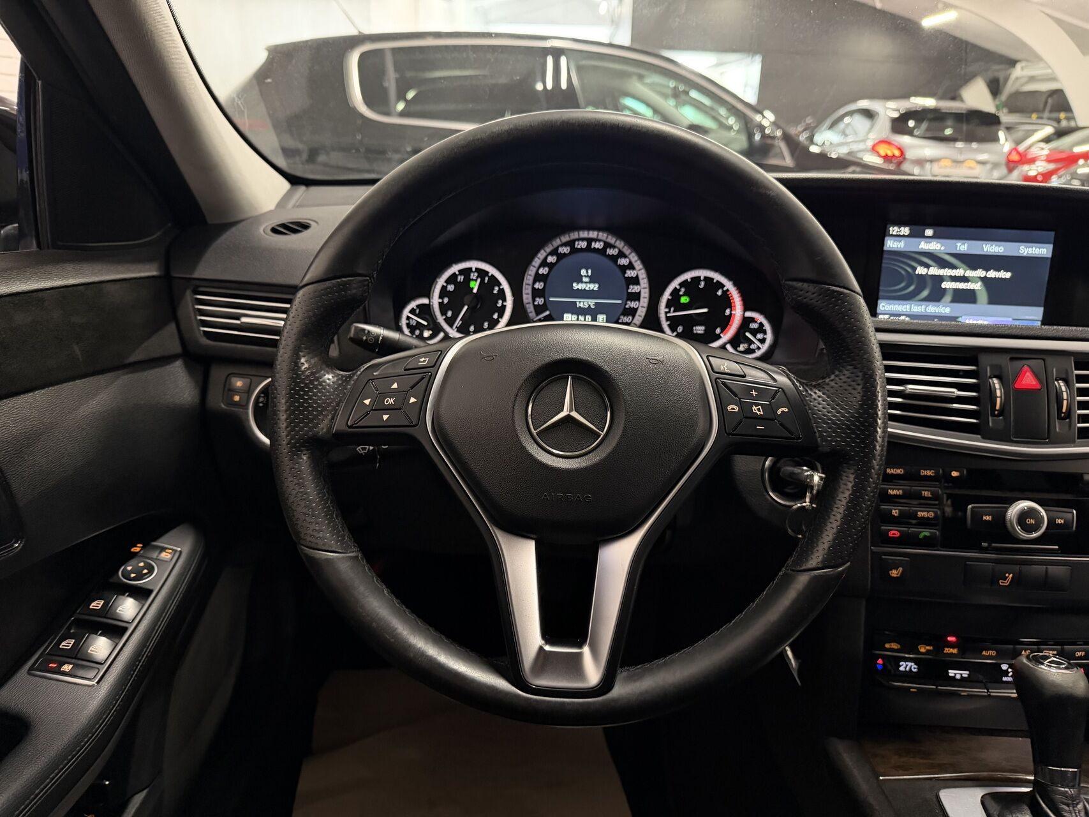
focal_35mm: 24
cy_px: 408
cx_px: 544
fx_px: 755
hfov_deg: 71.6
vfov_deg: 56.8
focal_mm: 6.76
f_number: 1.78
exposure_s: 1/25
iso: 800
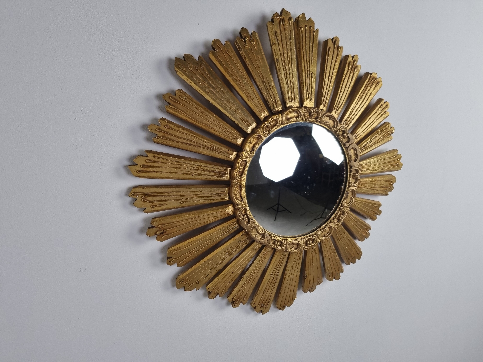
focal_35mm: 26
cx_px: 242
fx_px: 363
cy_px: 181
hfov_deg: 67.3
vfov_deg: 53.1
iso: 50
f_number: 1.8
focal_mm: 5.4
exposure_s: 1/127
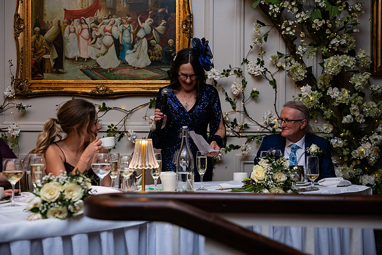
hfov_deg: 39.6
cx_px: 191
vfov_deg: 27.0
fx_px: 531
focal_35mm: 50
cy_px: 128
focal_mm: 50
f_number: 3.5
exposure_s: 1/160
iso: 1000
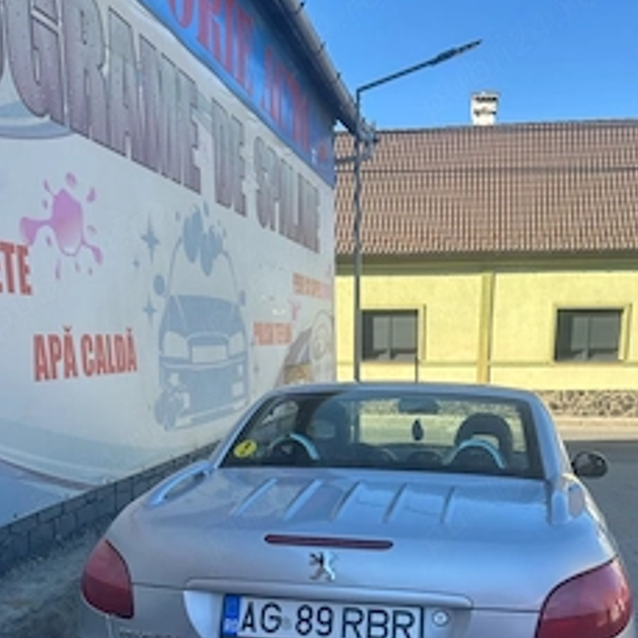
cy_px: 518
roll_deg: -2.4
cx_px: 348
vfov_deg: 42.7
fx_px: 772
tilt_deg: -12.6
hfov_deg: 44.9
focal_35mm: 37
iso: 80
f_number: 1.78
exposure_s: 1/1083
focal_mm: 6.86
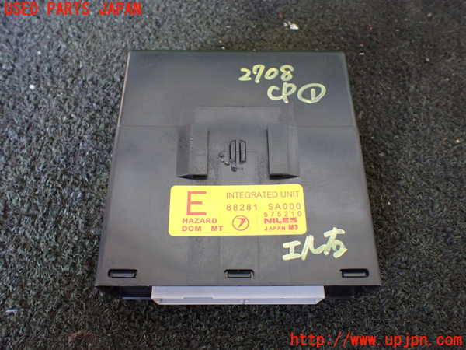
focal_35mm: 30
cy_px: 175
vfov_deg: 46.8
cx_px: 233
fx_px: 404
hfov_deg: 60.0
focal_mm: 5.4
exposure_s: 1/80
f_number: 2.3
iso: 800
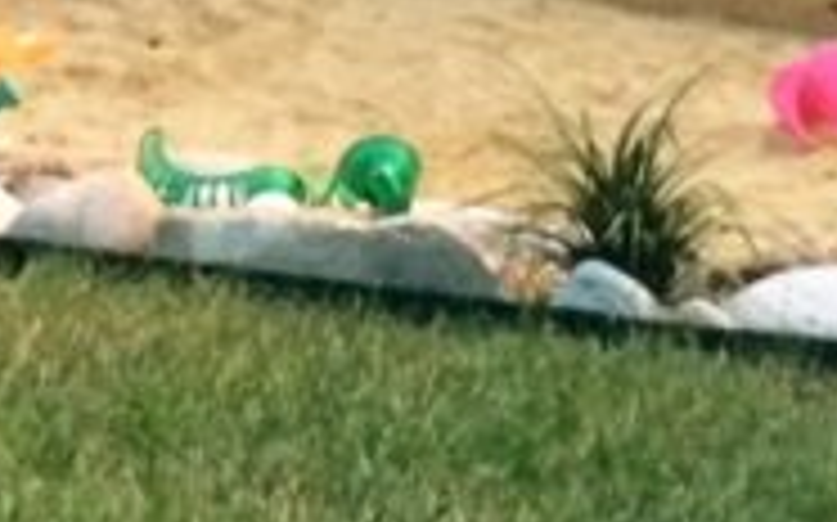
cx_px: 432
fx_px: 3990
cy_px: -585
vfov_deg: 7.2
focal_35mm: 175
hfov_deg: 12.0
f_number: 2.2
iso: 320
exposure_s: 1/15
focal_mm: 4.12
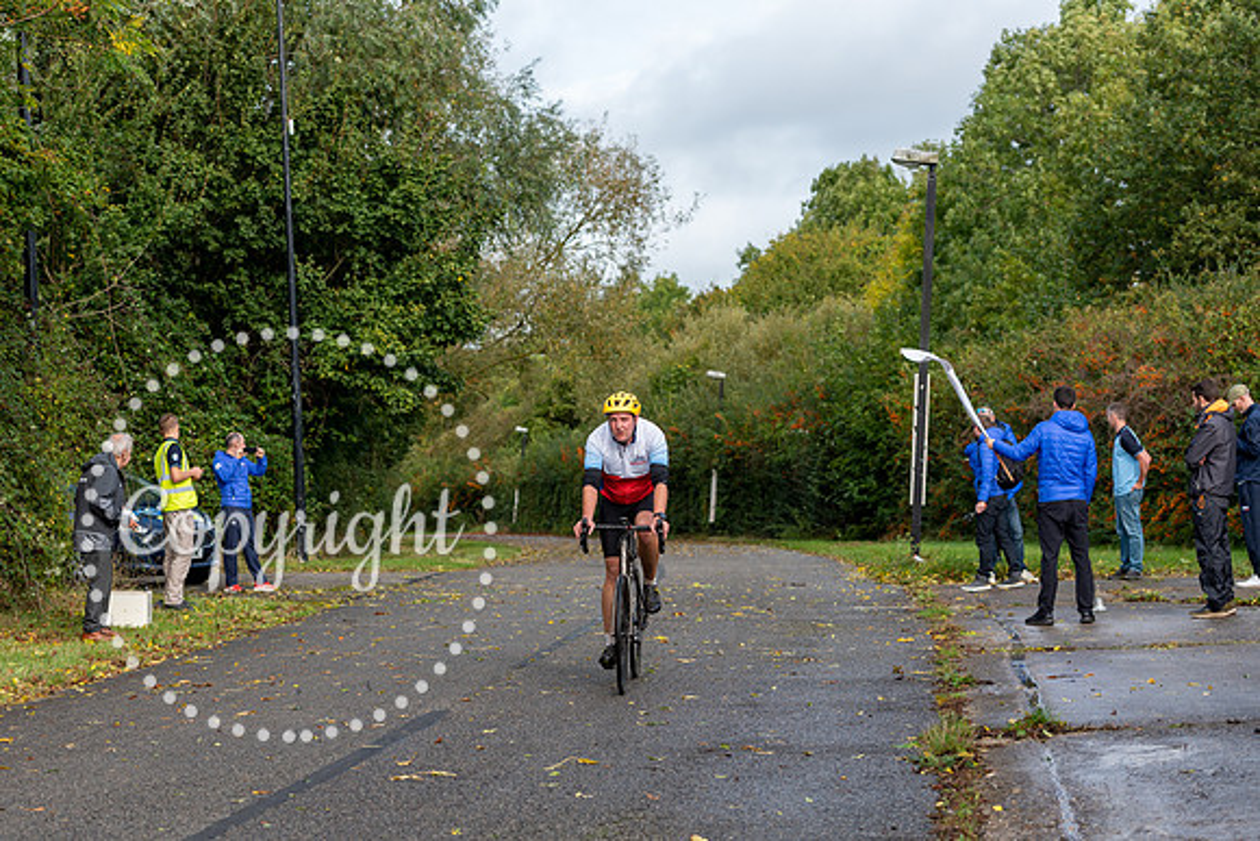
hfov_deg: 28.8
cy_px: 420
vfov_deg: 19.5
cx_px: 630
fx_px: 2450
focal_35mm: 70
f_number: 4
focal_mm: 70
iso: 200
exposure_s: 1/640
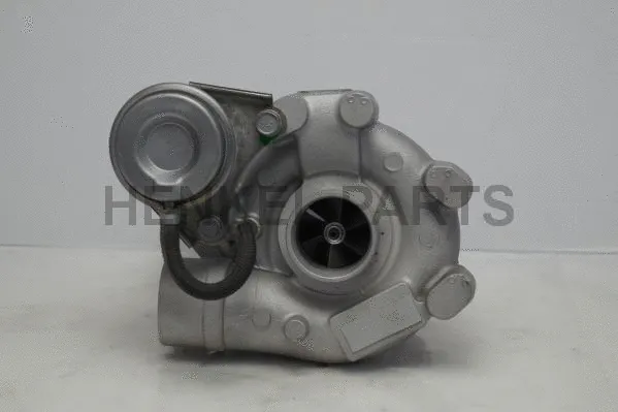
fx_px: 1416
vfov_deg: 16.5
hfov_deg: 24.6
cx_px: 309
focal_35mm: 82
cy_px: 206
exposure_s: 1/160
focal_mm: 55
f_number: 5.6
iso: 1250
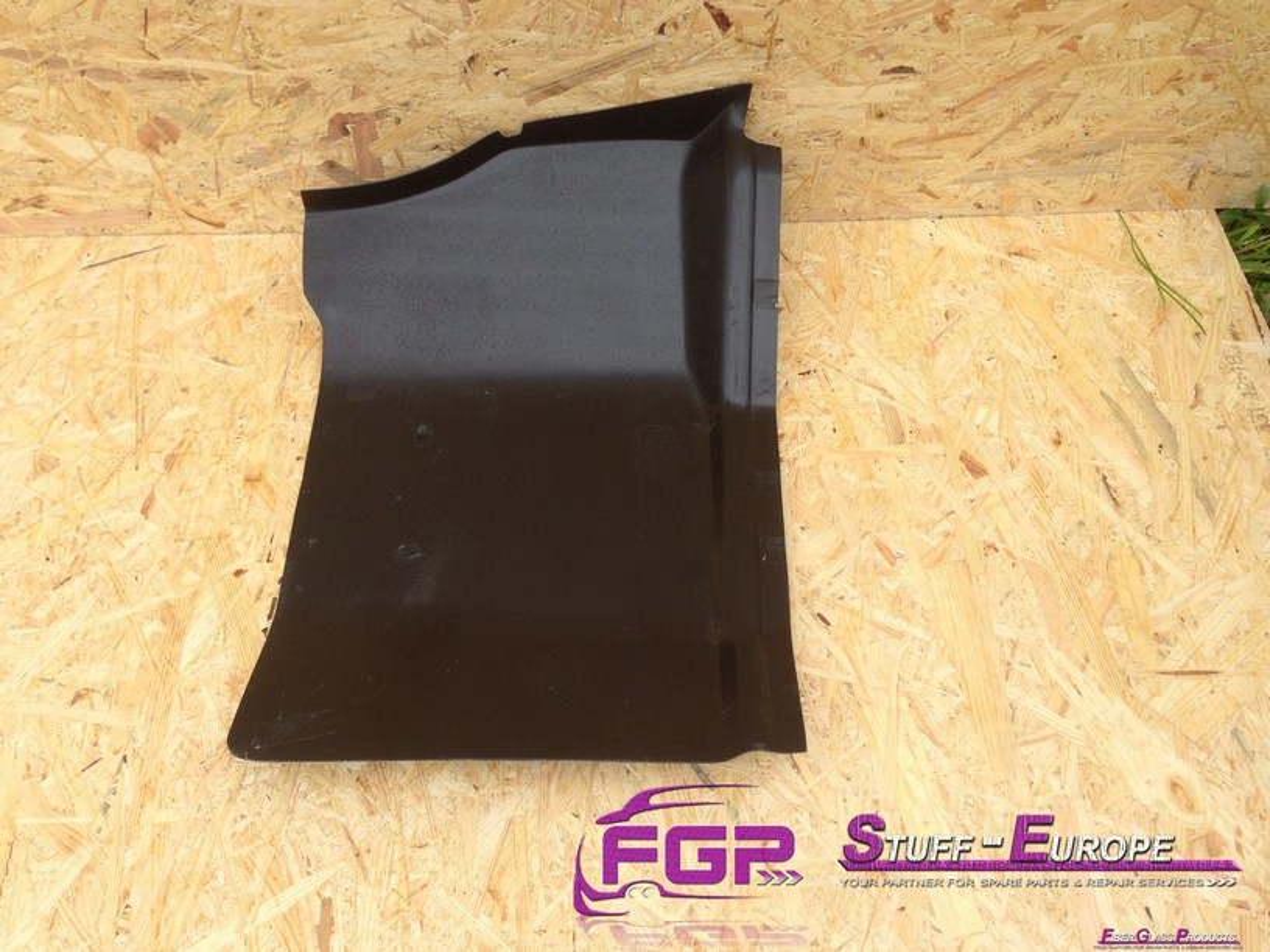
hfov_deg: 55.4
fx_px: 1211
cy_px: 476
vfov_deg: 42.9
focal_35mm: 33
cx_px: 635
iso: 50
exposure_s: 1/212
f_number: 2.4
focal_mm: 4.12
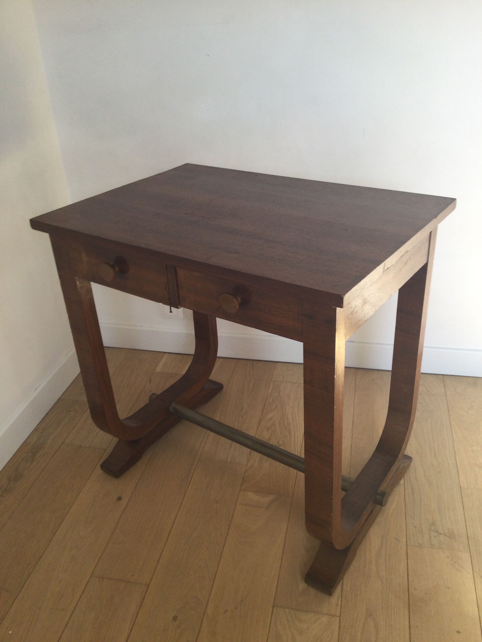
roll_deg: +2.9
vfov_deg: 58.4
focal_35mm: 31
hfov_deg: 45.4
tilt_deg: -26.0
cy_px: 321
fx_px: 576
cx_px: 241
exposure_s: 1/50
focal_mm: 3.3
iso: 32
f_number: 2.4
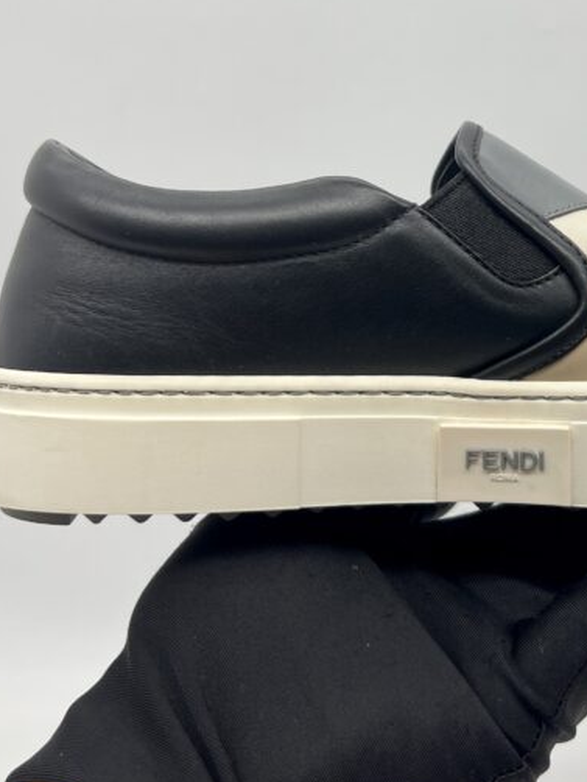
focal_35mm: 53
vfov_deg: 35.7
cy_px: 252
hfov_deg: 26.9
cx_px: 481
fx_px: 1197
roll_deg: +0.4
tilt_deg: -13.2
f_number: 1.5
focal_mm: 5.7
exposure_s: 1/128
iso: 32
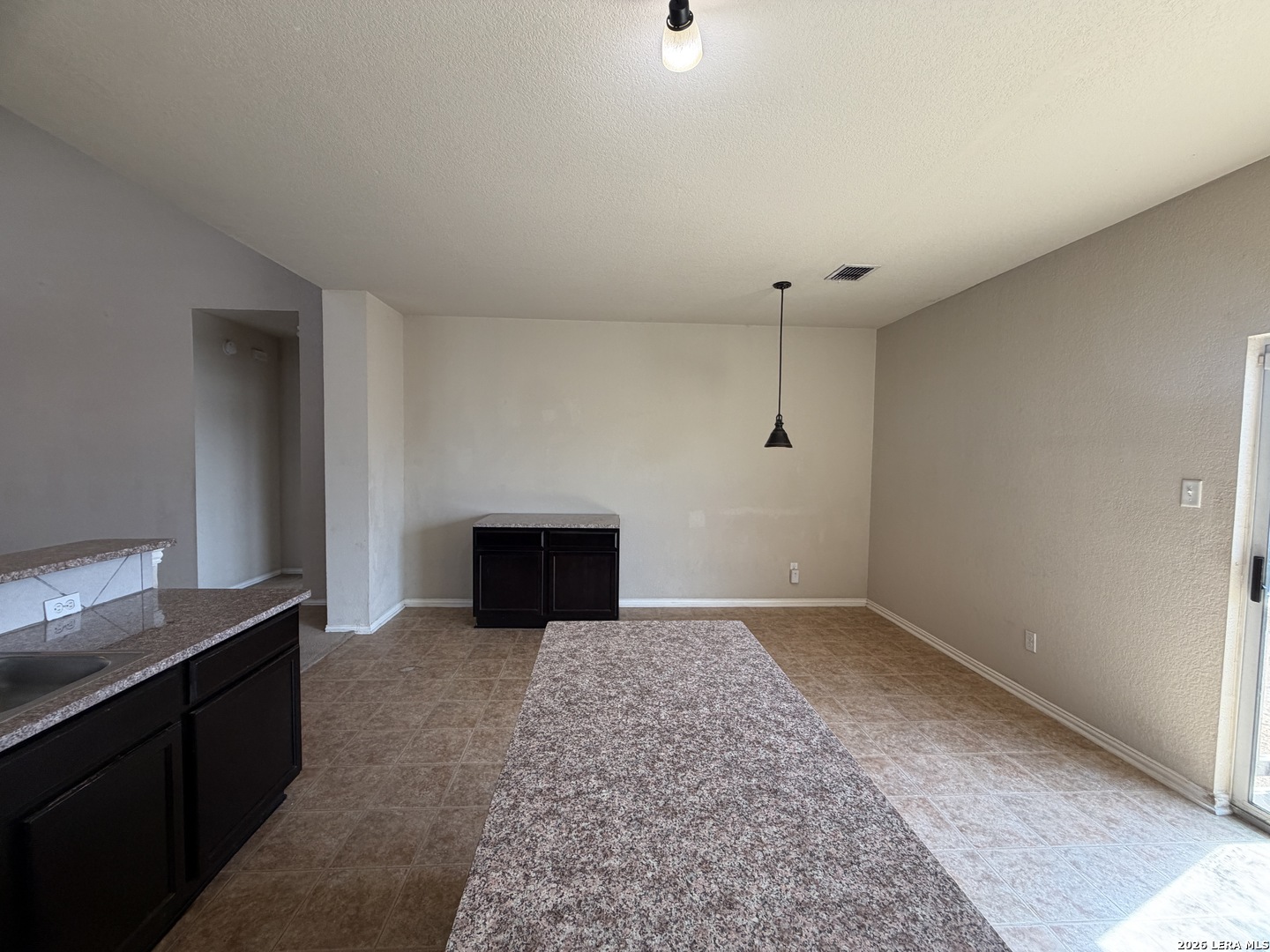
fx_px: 514
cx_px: 635
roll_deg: -0.6
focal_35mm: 14
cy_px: 476
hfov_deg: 102.1
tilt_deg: -2.6
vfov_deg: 85.7
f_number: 2.2
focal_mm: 2.22
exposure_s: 1/120
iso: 160
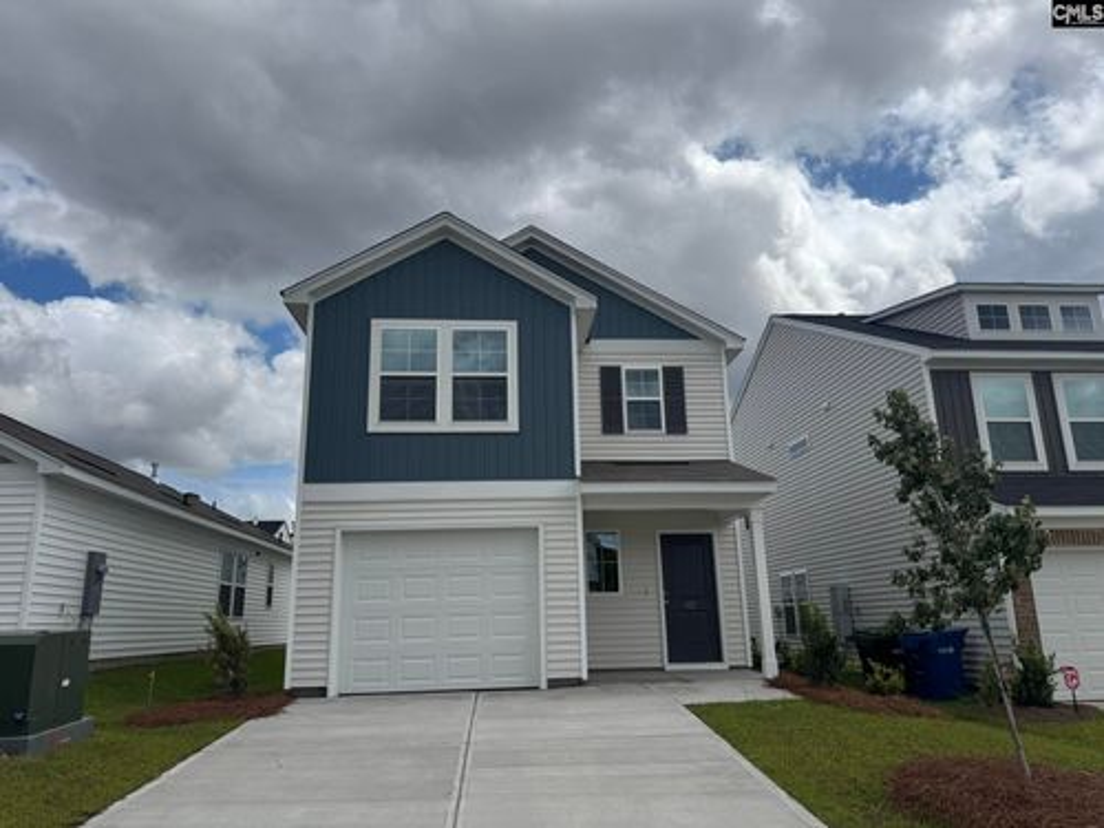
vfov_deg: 56.8
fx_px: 765
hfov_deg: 71.6
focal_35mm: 24
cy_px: 414
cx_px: 552
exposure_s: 1/9009
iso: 80
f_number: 1.78
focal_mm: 6.76
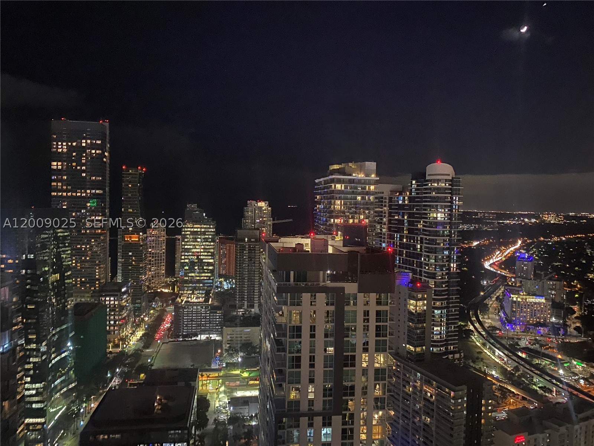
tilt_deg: -6.0
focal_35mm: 26
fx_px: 446
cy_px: 223
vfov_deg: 53.1
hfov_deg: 67.3
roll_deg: -1.8
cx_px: 297
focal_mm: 4.25
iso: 1000
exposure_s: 1/15
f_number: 1.8
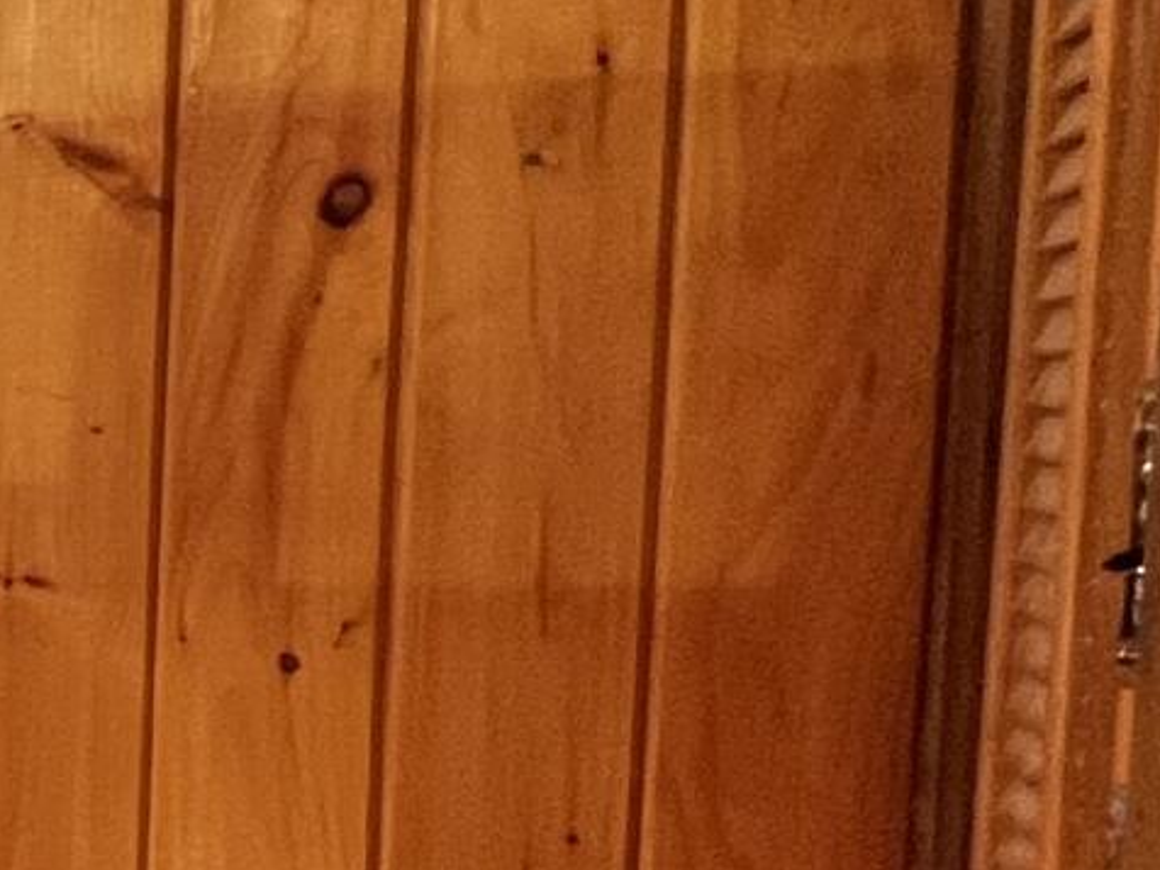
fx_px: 2748
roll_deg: +0.8
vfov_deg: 17.9
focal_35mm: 82
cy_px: 634
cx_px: -1908
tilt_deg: -4.5
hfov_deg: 13.4
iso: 160
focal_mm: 1.57
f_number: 1.8
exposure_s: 1/60
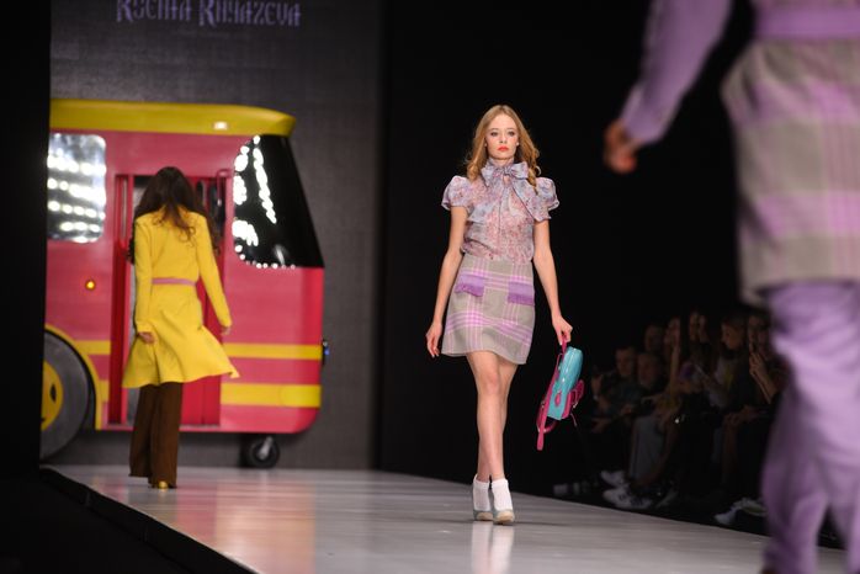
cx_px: 430
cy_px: 287
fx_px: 4421
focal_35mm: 185
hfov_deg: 11.1
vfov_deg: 7.4
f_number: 5
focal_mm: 185
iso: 400
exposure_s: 1/100
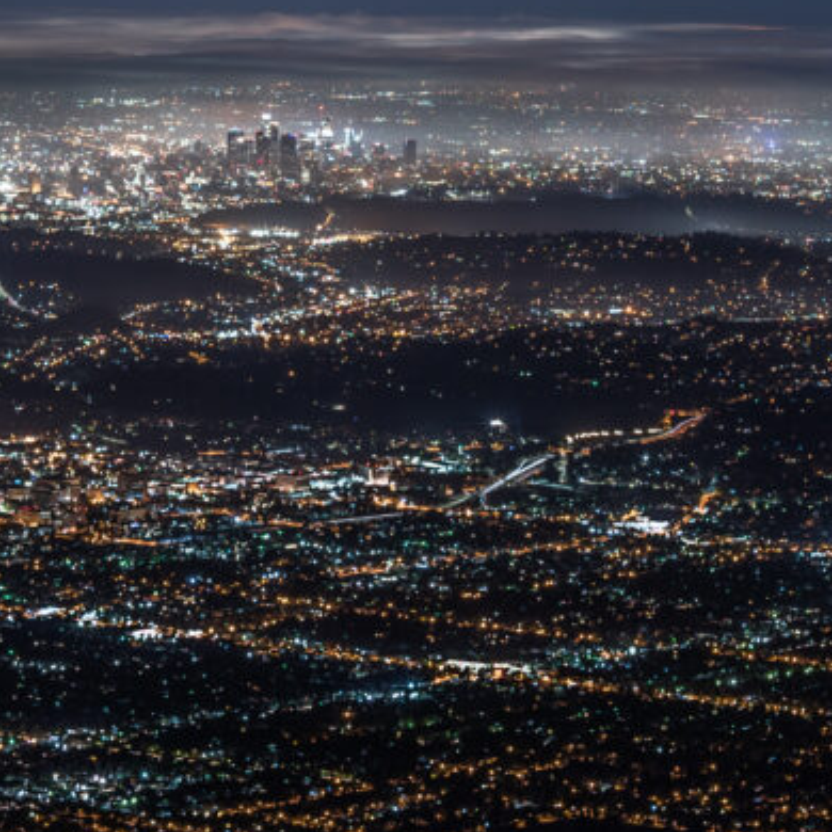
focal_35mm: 190
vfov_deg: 9.2
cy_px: 378
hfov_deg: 9.2
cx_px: 612
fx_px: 5167
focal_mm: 85
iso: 100
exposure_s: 20
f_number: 9
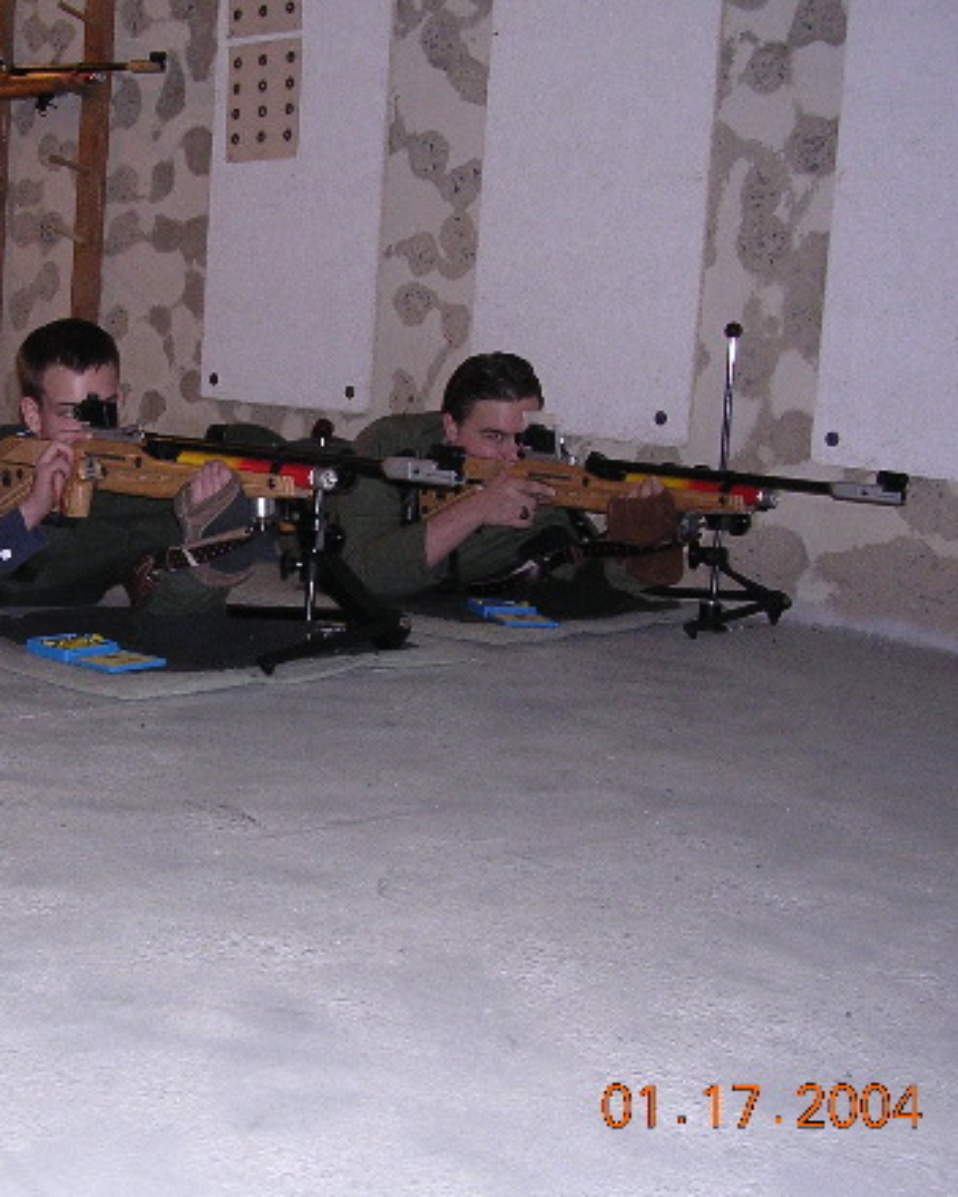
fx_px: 1914
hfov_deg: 27.3
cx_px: 139
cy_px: 590
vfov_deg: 34.7
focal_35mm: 54
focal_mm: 5.8
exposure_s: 1/60.1
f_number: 2.8
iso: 243
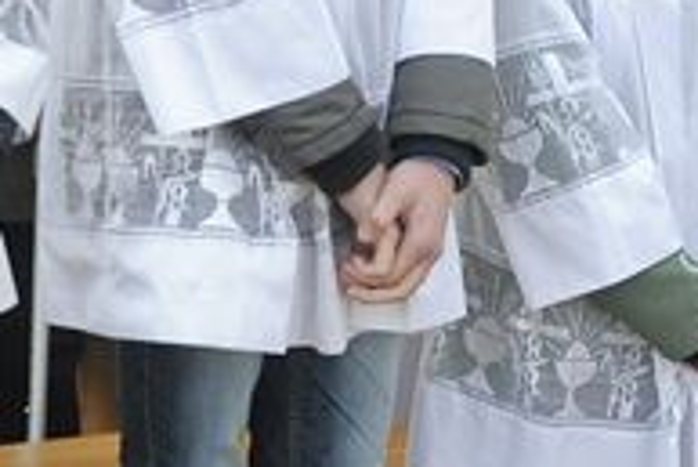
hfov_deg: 13.7
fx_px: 2813
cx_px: -170
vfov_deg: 9.4
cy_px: 24
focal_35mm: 145
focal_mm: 22
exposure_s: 1/200
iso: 800
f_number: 7.1
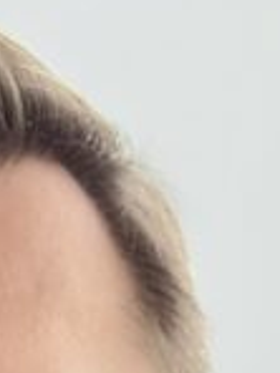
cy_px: 817
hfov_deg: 4.5
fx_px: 3570
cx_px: -182
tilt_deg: -5.0
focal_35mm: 331
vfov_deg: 5.8
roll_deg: +1.0
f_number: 1.78
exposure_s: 1/171
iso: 64
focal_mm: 6.86
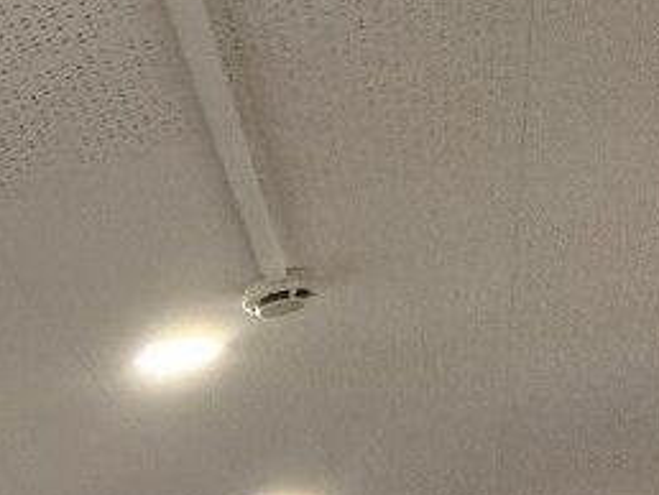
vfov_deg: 17.9
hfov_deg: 19.1
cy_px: 903
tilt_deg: -1.5
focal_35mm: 65
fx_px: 1239
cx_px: -636
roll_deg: -0.4
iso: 160
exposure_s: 1/100
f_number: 2.2
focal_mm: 2.22
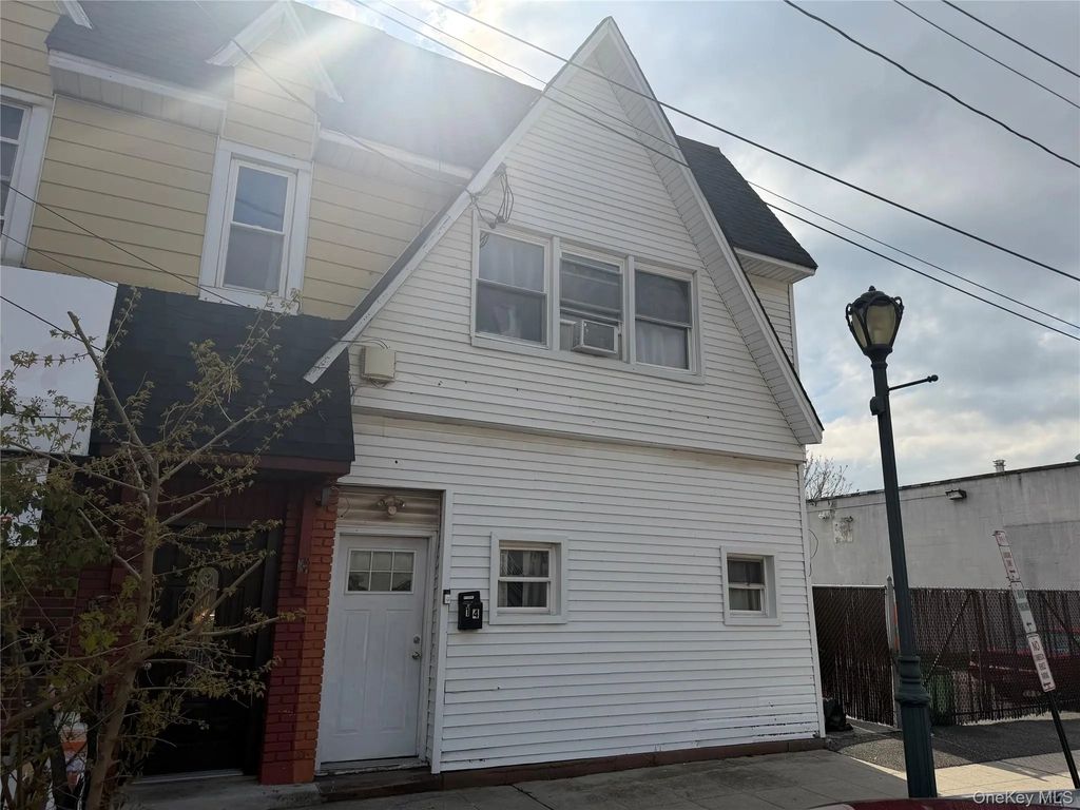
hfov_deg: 71.6
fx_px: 749
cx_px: 540
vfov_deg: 56.8
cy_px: 405
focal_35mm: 24
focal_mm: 6.76
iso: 80
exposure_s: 1/9091
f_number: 1.78
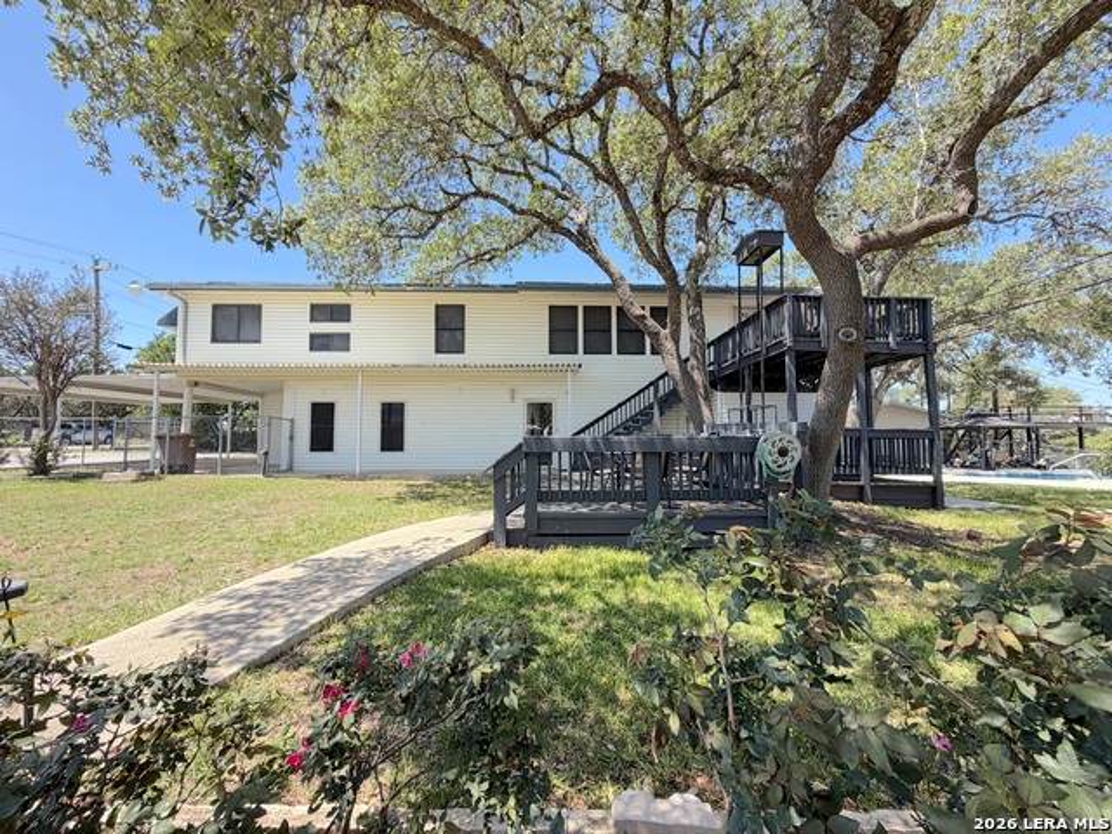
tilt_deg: +2.0
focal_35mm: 14
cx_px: 556
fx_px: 450
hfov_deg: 102.1
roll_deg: +0.4
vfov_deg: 85.7
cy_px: 417
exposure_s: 1/506
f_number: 2.2
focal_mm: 2.22
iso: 40
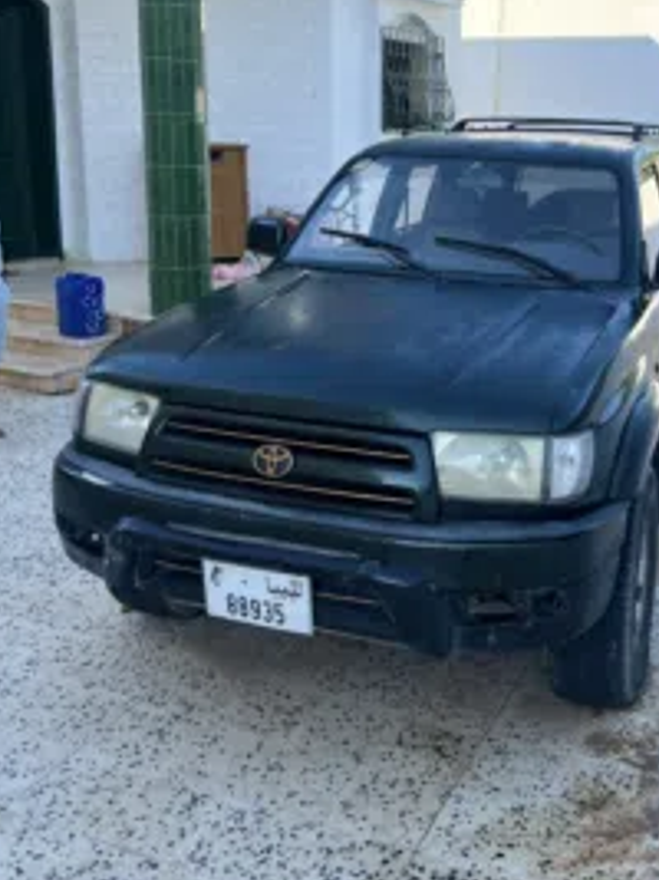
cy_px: 270
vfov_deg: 46.9
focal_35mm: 39
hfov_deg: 36.2
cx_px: 468
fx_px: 991
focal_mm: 5.7
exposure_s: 1/1724
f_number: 1.5
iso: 50
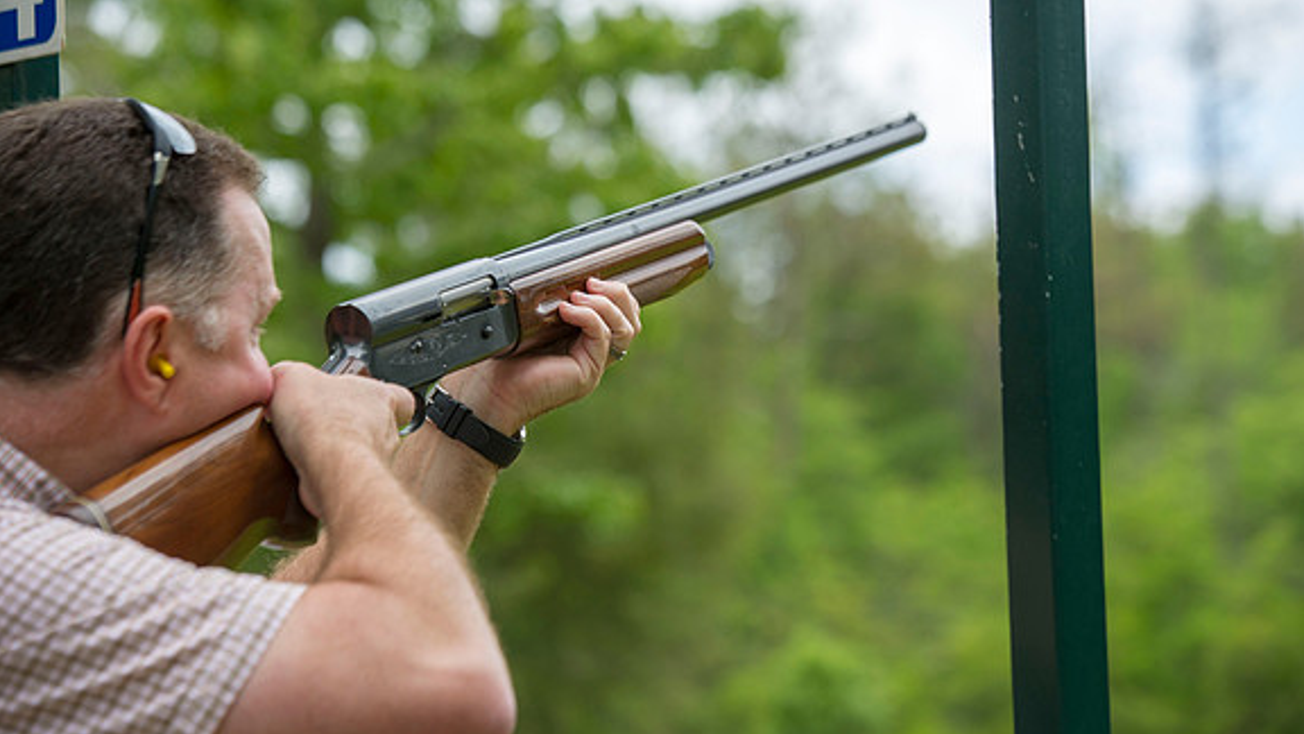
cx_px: 652
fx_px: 4737
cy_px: 326
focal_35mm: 137
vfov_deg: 8.9
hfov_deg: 15.7
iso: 200
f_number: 4.5
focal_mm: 130
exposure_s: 1/400
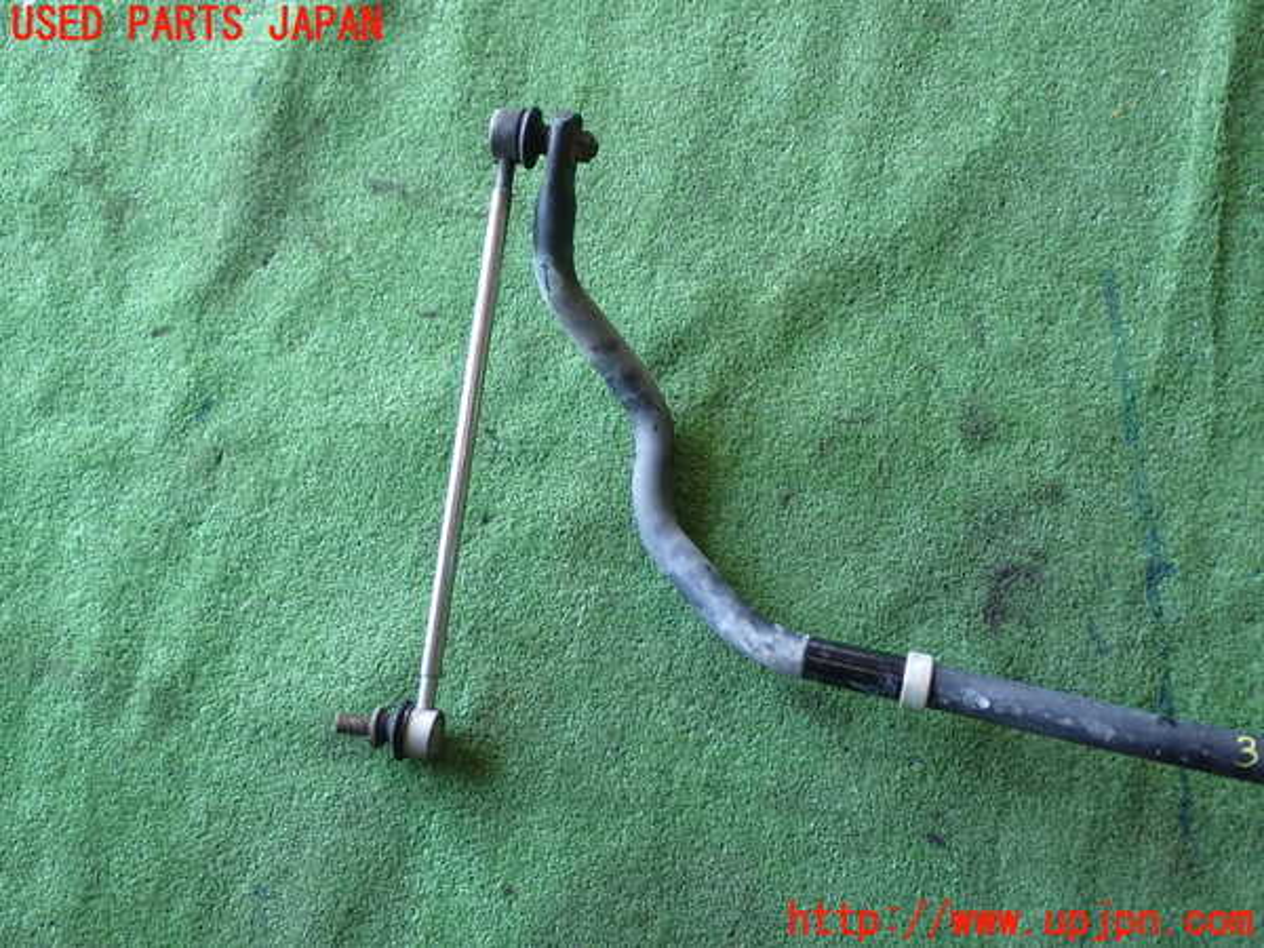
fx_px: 1388
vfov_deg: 37.7
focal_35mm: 38
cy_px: 474
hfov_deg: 49.0
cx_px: 632
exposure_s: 1/40
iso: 200
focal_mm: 6.83
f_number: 2.7
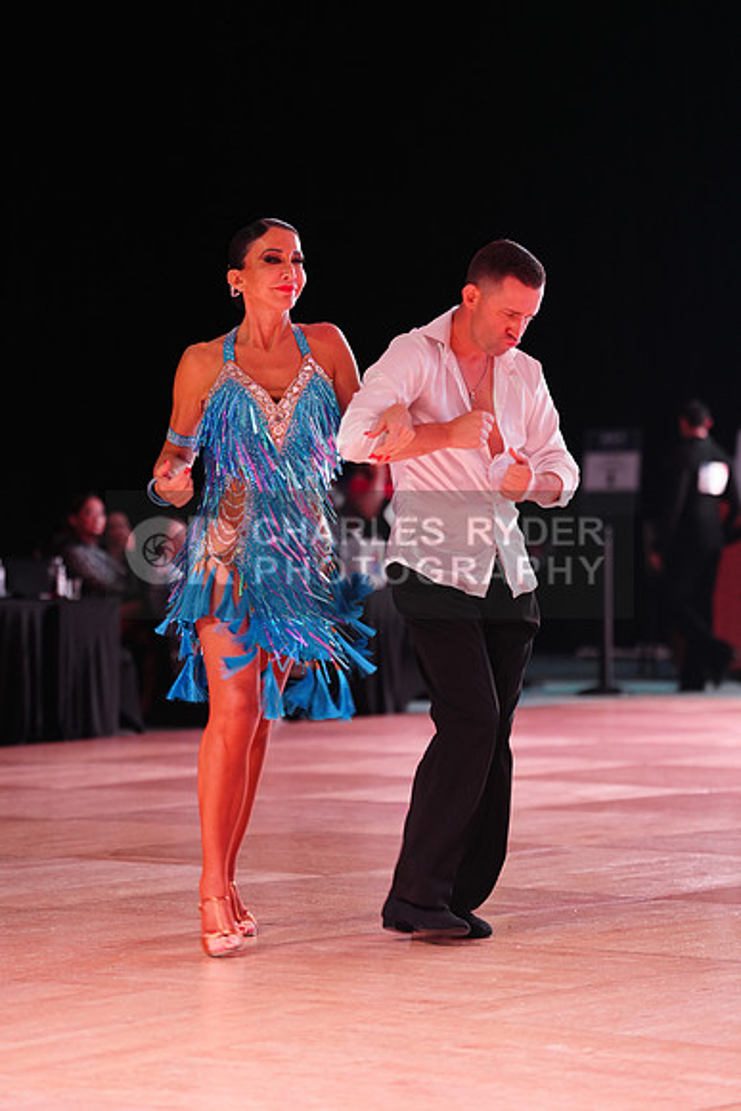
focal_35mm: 120
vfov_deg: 17.1
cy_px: 556
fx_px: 3703
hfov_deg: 11.4
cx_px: 370
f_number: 2.8
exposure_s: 1/125
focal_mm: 120
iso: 1250
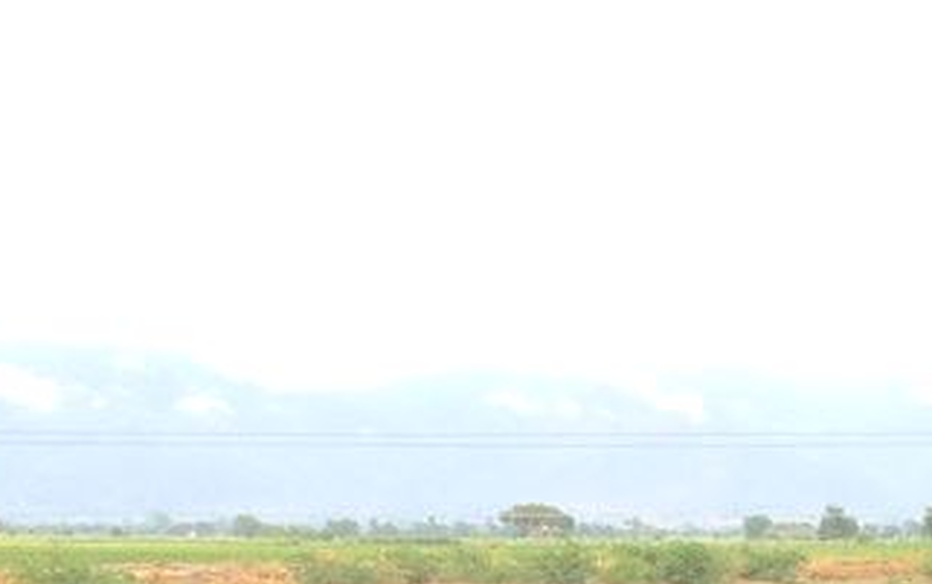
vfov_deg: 8.5
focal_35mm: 148
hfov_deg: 14.1
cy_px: 1107
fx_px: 3761
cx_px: 610
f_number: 2.4
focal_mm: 4.28
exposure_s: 1/120
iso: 64
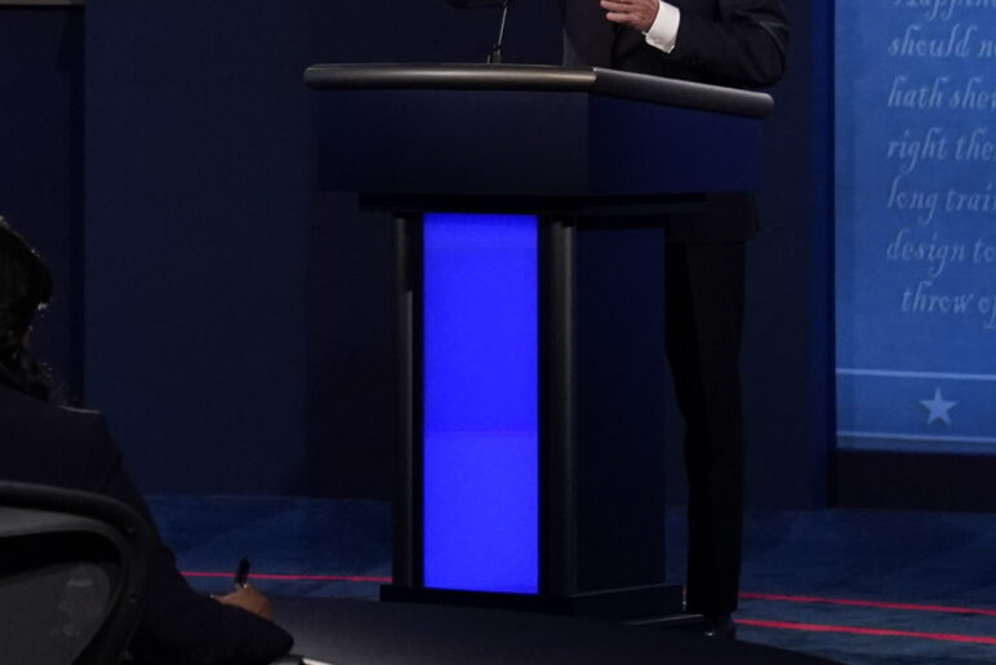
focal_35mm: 232
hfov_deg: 8.7
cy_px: -85
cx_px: -372
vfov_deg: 5.9
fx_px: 6419
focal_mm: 70
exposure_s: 1/400
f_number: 4
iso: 4000
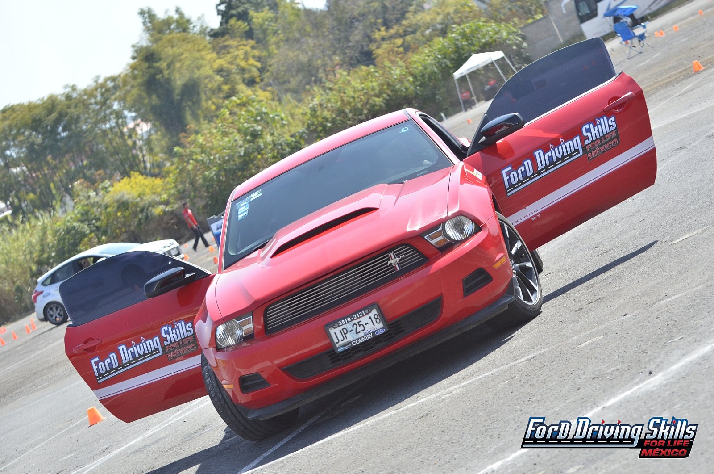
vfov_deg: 10.6
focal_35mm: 129
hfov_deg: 15.9
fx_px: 2554
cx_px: 357
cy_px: 237
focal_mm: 86
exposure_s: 1/2000
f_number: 5.6
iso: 640
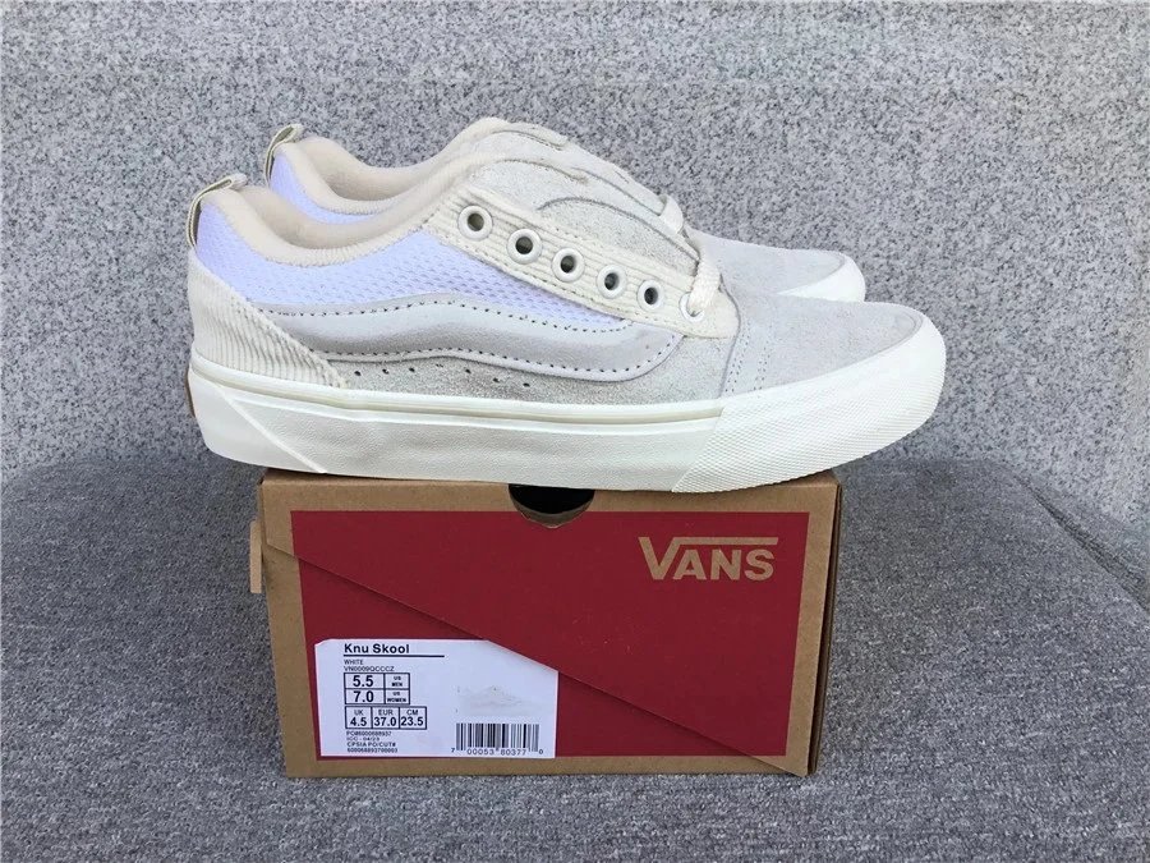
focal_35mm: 31
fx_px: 1030
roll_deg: -0.7
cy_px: 432
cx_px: 575
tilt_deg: -20.4
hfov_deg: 58.4
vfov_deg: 45.4
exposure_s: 1/375
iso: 25
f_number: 2.4
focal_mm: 3.3
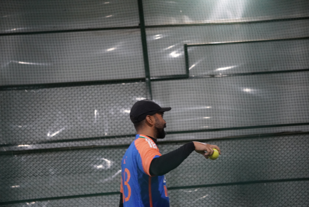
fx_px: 708
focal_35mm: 82
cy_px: 104
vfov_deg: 16.6
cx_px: 154
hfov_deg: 24.6
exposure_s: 1/200
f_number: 4.5
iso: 3200
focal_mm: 55
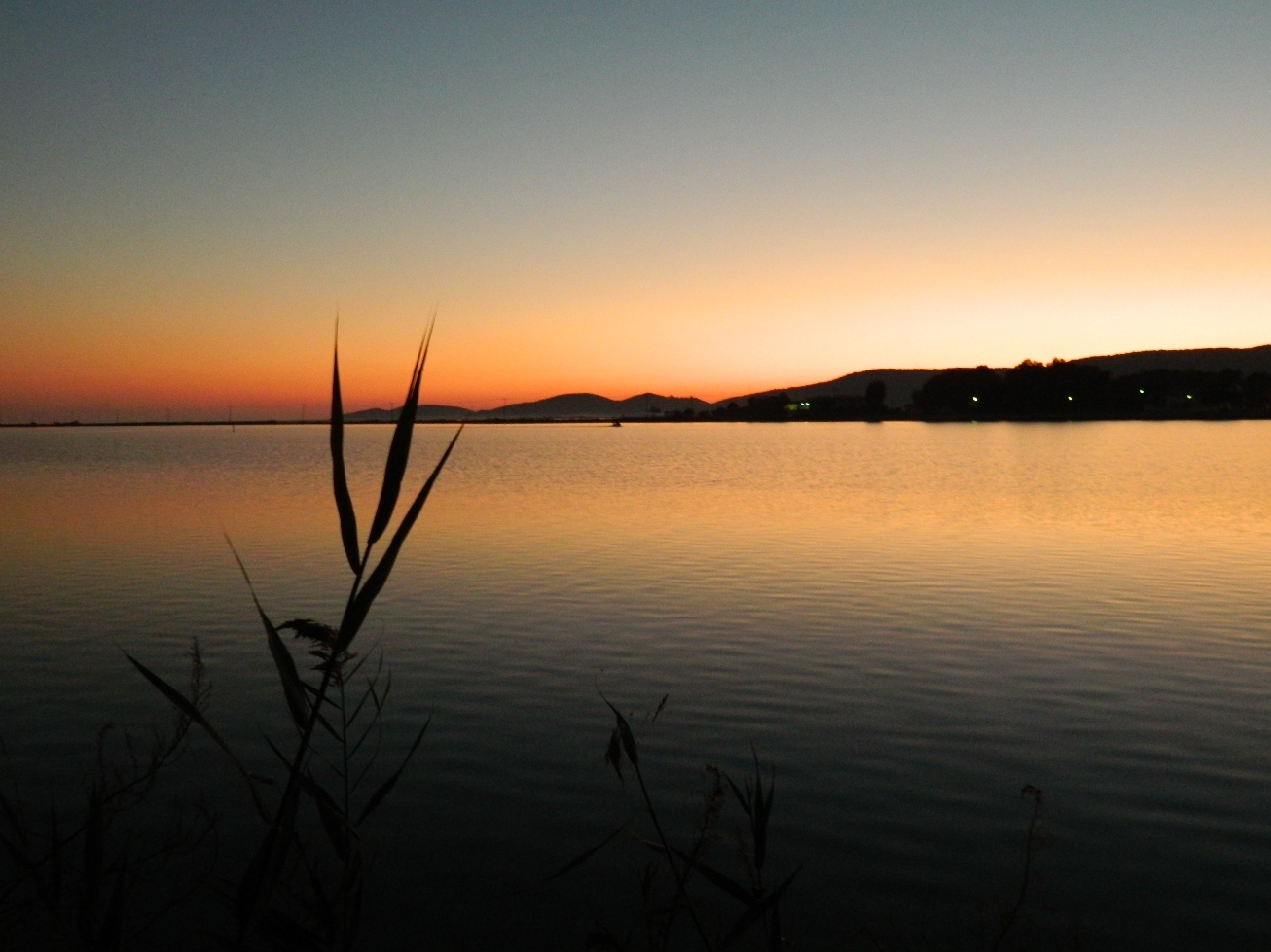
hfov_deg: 58.4
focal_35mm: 31
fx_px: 1138
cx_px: 636
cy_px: 476
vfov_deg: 45.4
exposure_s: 1/13
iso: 400
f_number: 3.2
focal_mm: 5.6
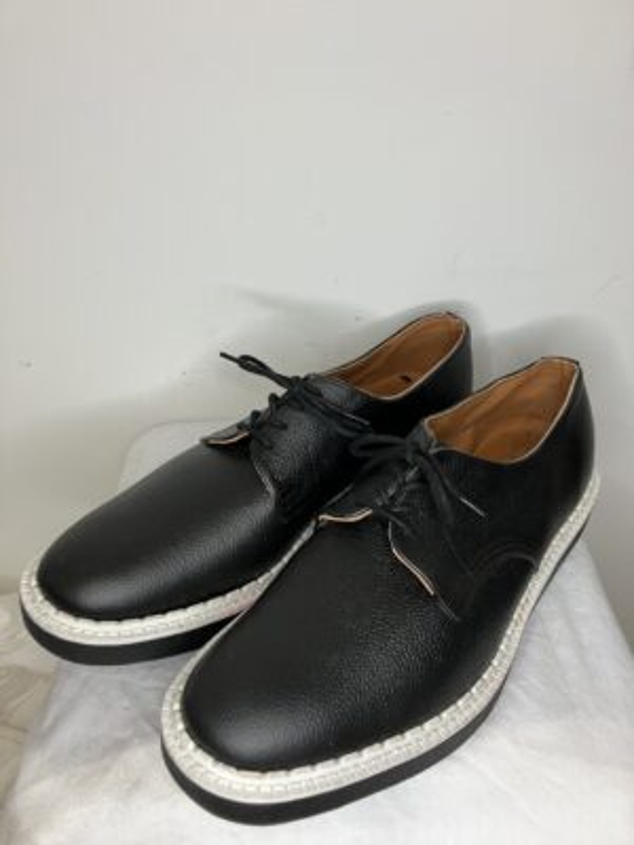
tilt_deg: -38.6
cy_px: 422
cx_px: 317
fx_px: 684
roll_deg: +1.6
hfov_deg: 49.7
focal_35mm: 28
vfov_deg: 63.4
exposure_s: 1/50
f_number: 1.8
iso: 50
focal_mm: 3.99
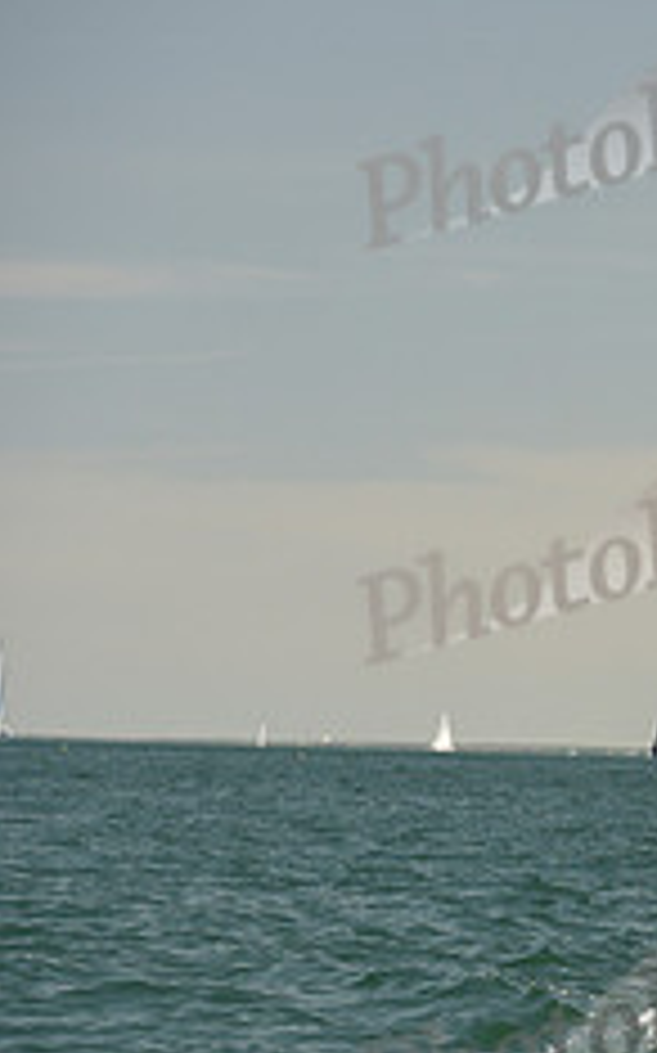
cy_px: 718
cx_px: 1228
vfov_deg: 7.4
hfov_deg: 4.6
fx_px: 8118
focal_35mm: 283
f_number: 4.5
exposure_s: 1/800
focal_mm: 112
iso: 250
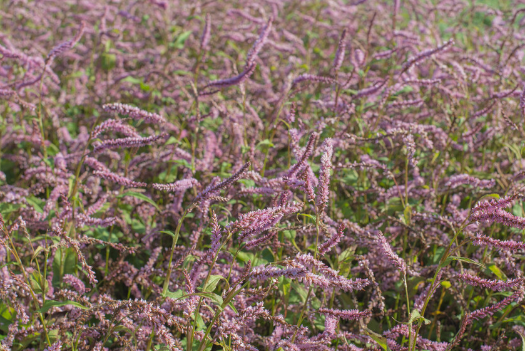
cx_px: 267
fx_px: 890
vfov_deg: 22.3
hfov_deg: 32.9
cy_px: 181
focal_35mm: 61
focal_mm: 50
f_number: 10
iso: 320
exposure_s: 1/320
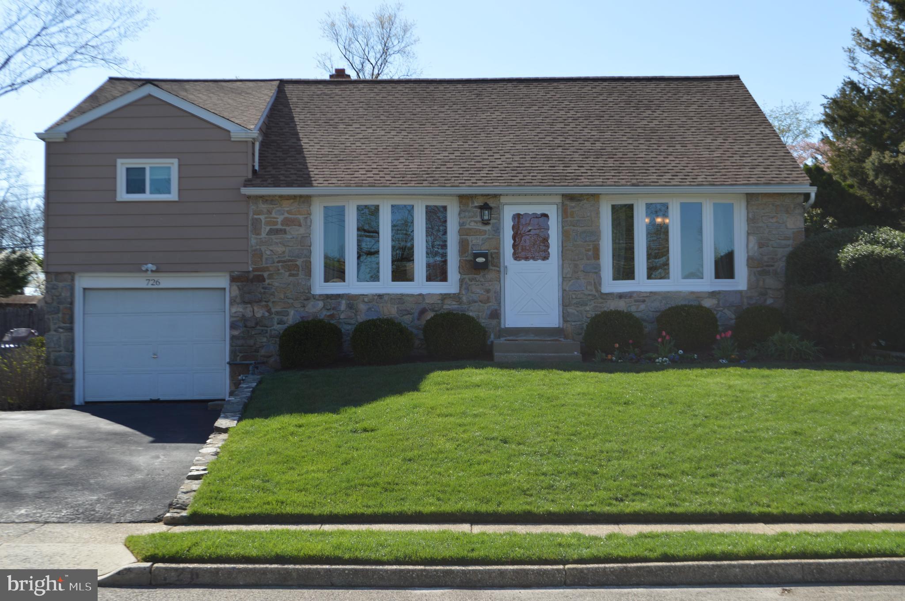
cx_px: 452
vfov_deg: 25.0
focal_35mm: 54
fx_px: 1356
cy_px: 300
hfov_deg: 36.9
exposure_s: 1/200
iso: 100
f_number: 7.1
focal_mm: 36
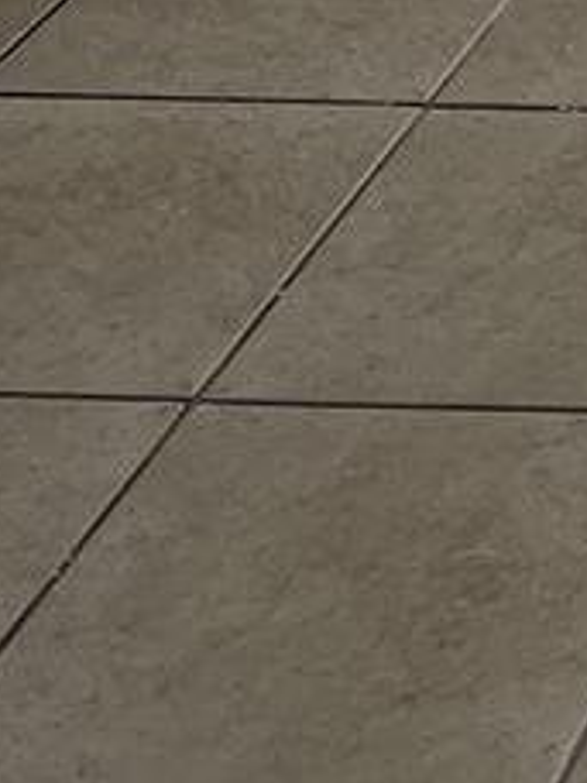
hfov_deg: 9.4
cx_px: 1517
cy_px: -752
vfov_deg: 12.7
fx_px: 3098
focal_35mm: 137
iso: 40
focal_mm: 5.7
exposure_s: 1/197
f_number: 1.5
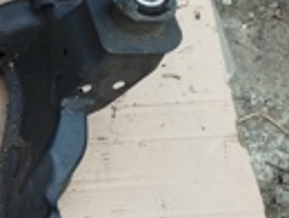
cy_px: 365
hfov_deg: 13.6
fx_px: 987
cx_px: -333
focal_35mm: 118
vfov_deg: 11.8
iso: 160
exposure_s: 1/50
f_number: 1.7
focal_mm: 5.31
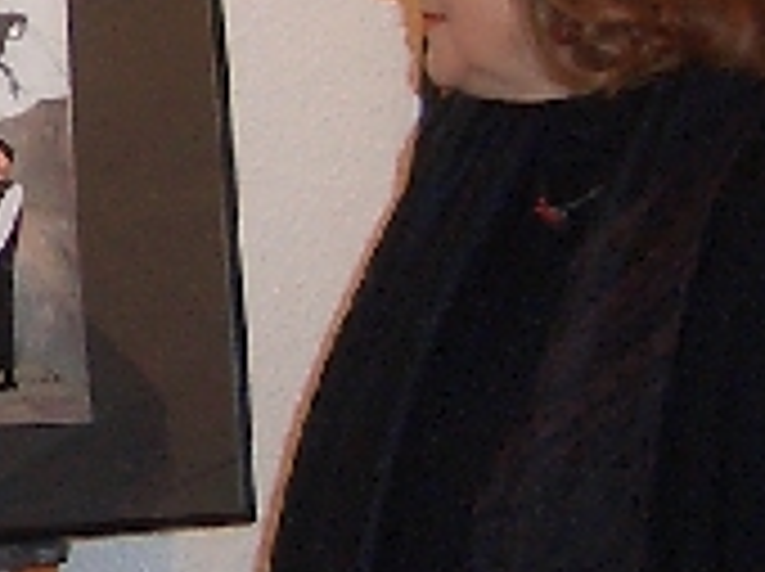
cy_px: 176
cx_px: -616
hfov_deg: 11.2
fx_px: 3641
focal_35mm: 165
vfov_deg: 9.0
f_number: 2.6
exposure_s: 1/40
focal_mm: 5.8
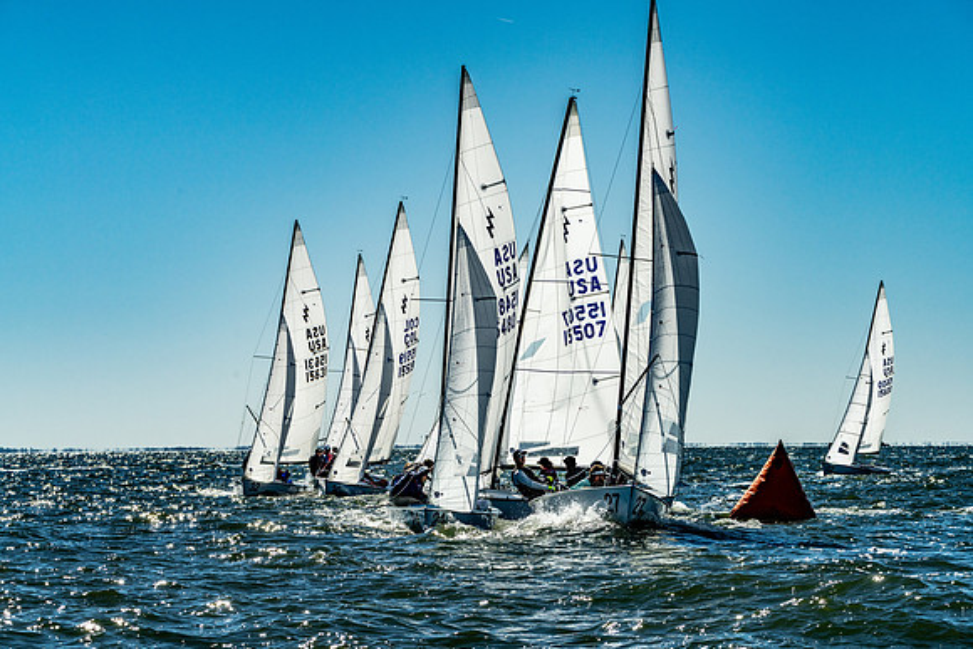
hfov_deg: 14.8
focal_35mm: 139
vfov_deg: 9.9
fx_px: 3758
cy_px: 324
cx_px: 486
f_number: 11
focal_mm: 139
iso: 400
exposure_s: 1/2000
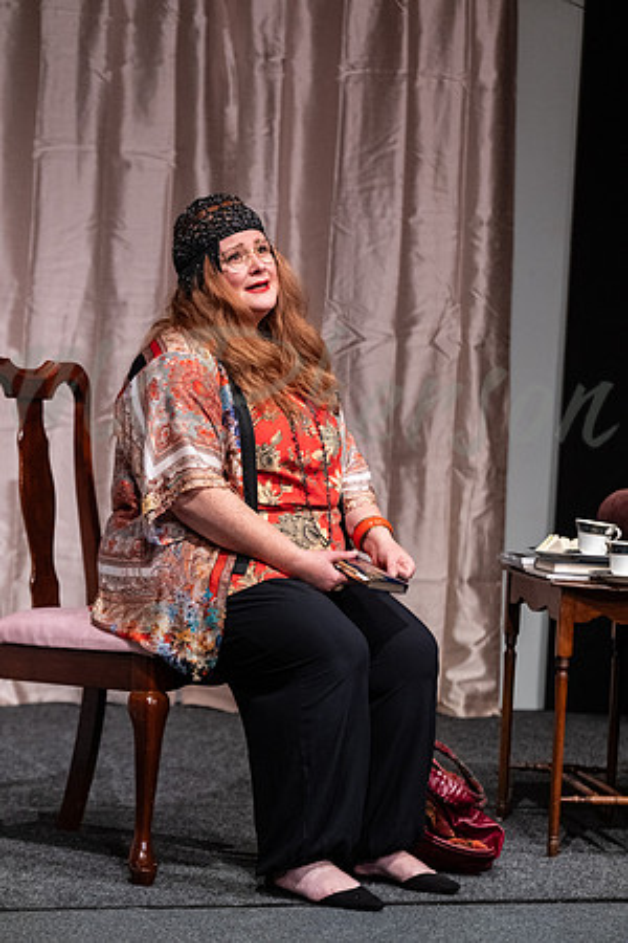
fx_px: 2695
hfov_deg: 13.3
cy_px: 472
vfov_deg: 19.8
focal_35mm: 103
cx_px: 314
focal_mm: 68.7
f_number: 3.2
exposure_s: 1/250
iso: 2000
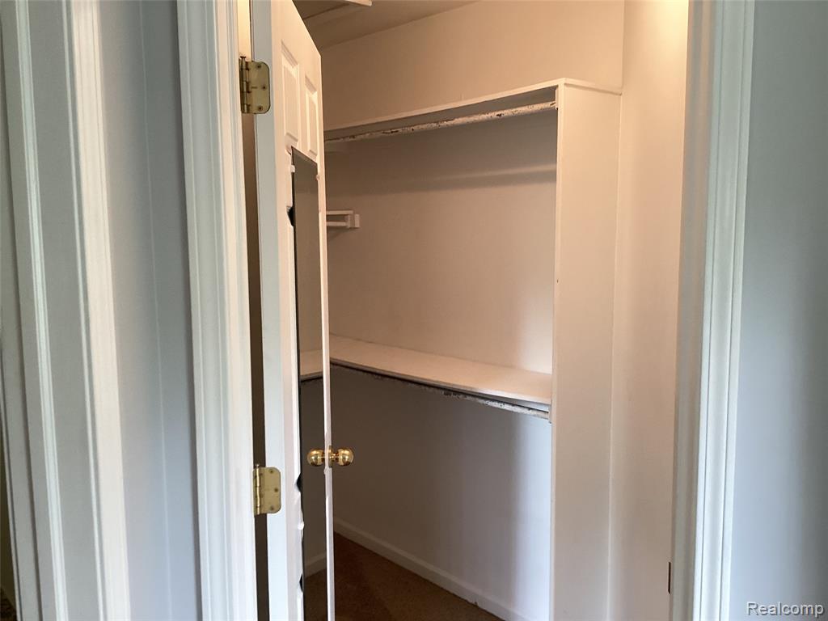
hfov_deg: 58.4
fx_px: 742
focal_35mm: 31
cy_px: 310
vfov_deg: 45.4
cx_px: 414
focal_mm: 3.3
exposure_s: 1/60
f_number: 2.4
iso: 200
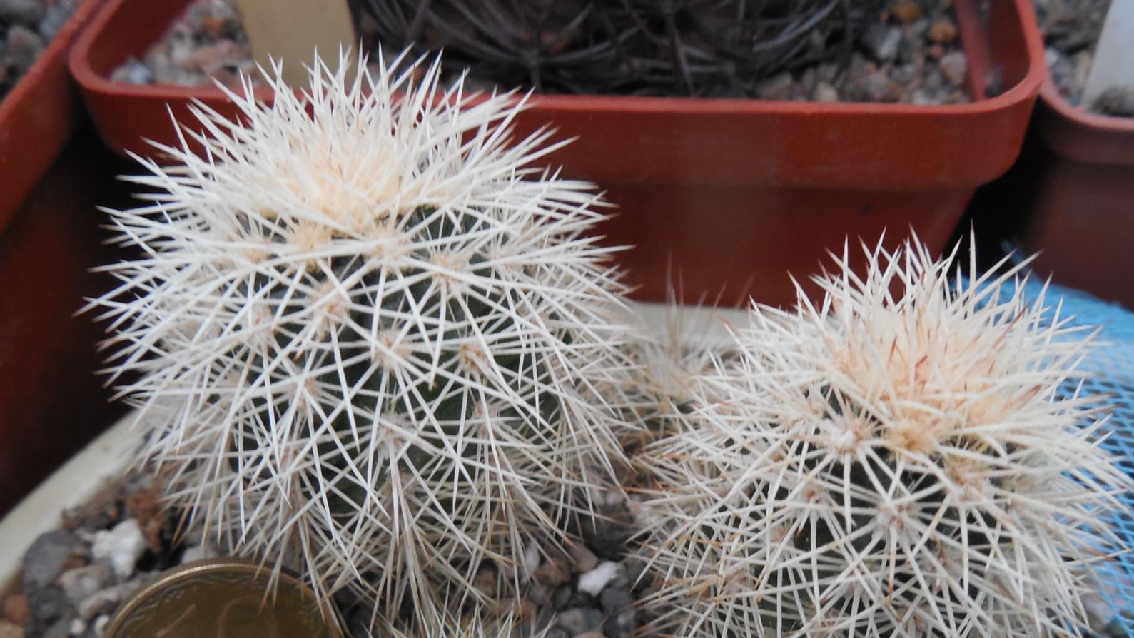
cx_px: 565
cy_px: 394
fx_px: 1022
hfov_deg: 58.0
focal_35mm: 34
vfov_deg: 34.5
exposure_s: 1/25
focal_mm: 5.6
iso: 400
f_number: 3.6
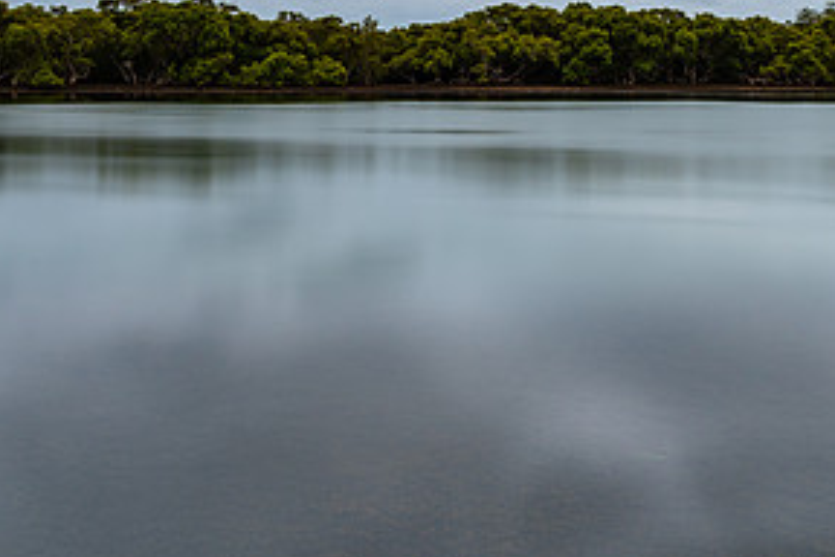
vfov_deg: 26.1
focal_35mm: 50
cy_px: 47
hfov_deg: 39.5
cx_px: 470
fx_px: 1160
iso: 50
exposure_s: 6
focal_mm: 16
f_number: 8
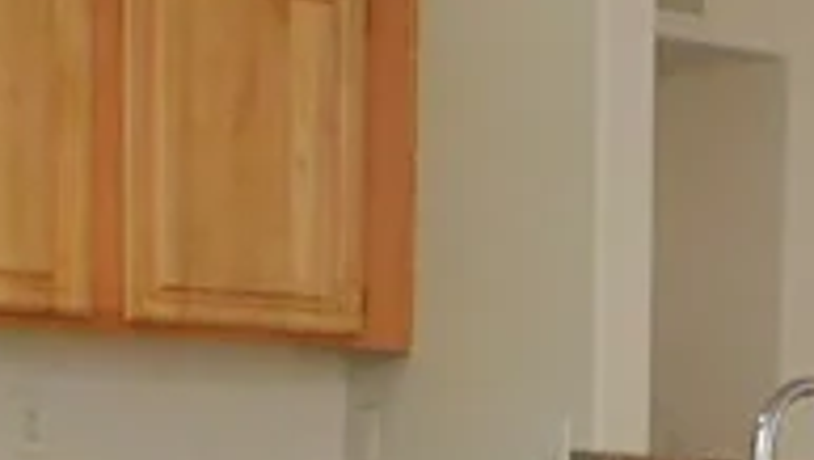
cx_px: 978
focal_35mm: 104
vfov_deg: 11.1
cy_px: 741
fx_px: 2251
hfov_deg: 19.3
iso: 6400
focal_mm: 12.5
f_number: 11
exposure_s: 1/160
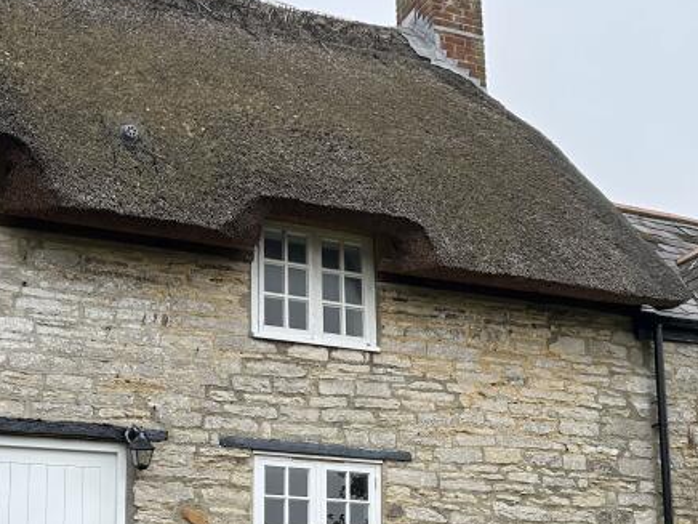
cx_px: 370
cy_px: 444
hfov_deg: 31.7
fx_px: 1230
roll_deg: +2.4
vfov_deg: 23.5
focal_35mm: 61
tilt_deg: +11.8
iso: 50
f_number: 1.5
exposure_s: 1/544
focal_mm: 5.7
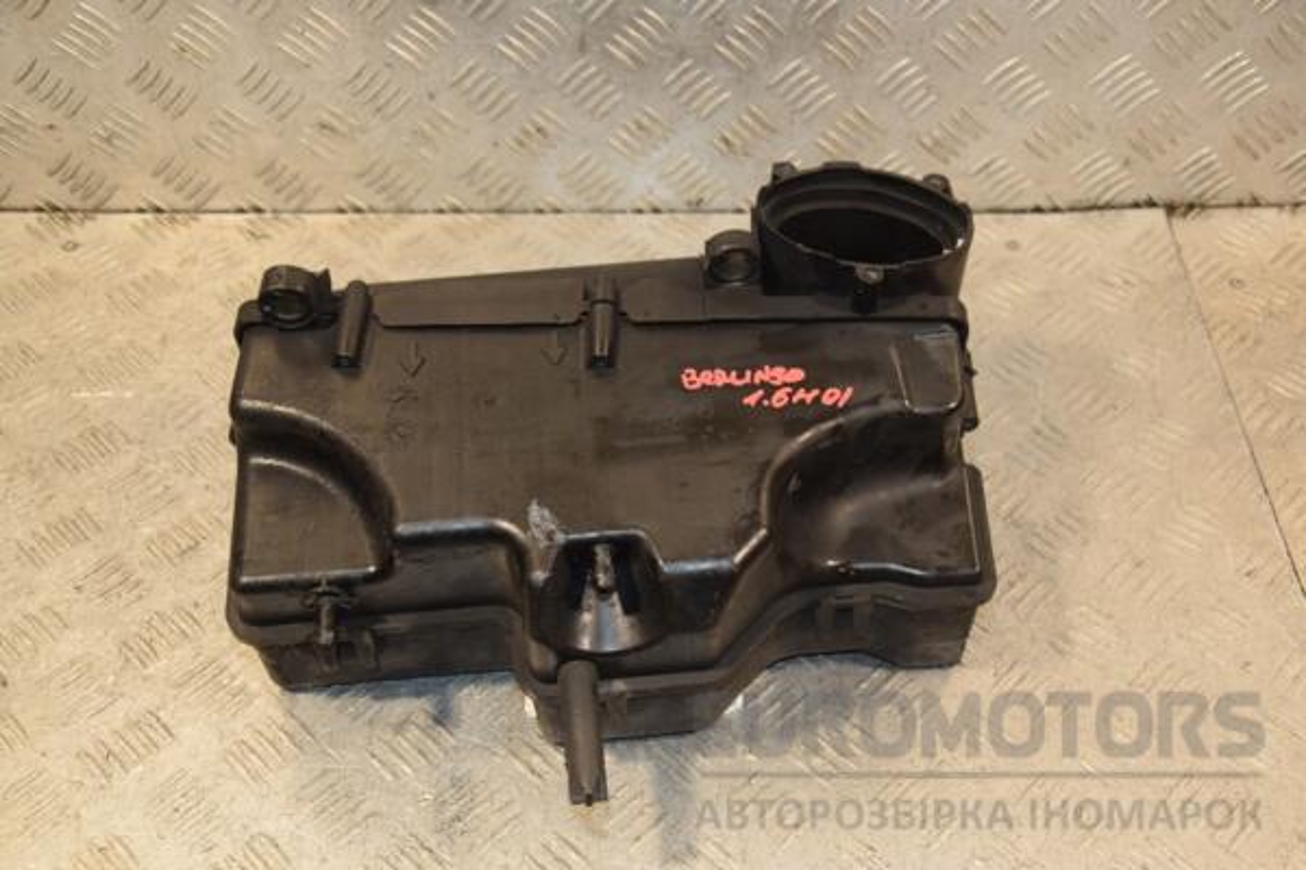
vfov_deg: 31.9
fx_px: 1524
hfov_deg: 46.4
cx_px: 653
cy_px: 435
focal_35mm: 42
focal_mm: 28
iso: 800
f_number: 5
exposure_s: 1/160
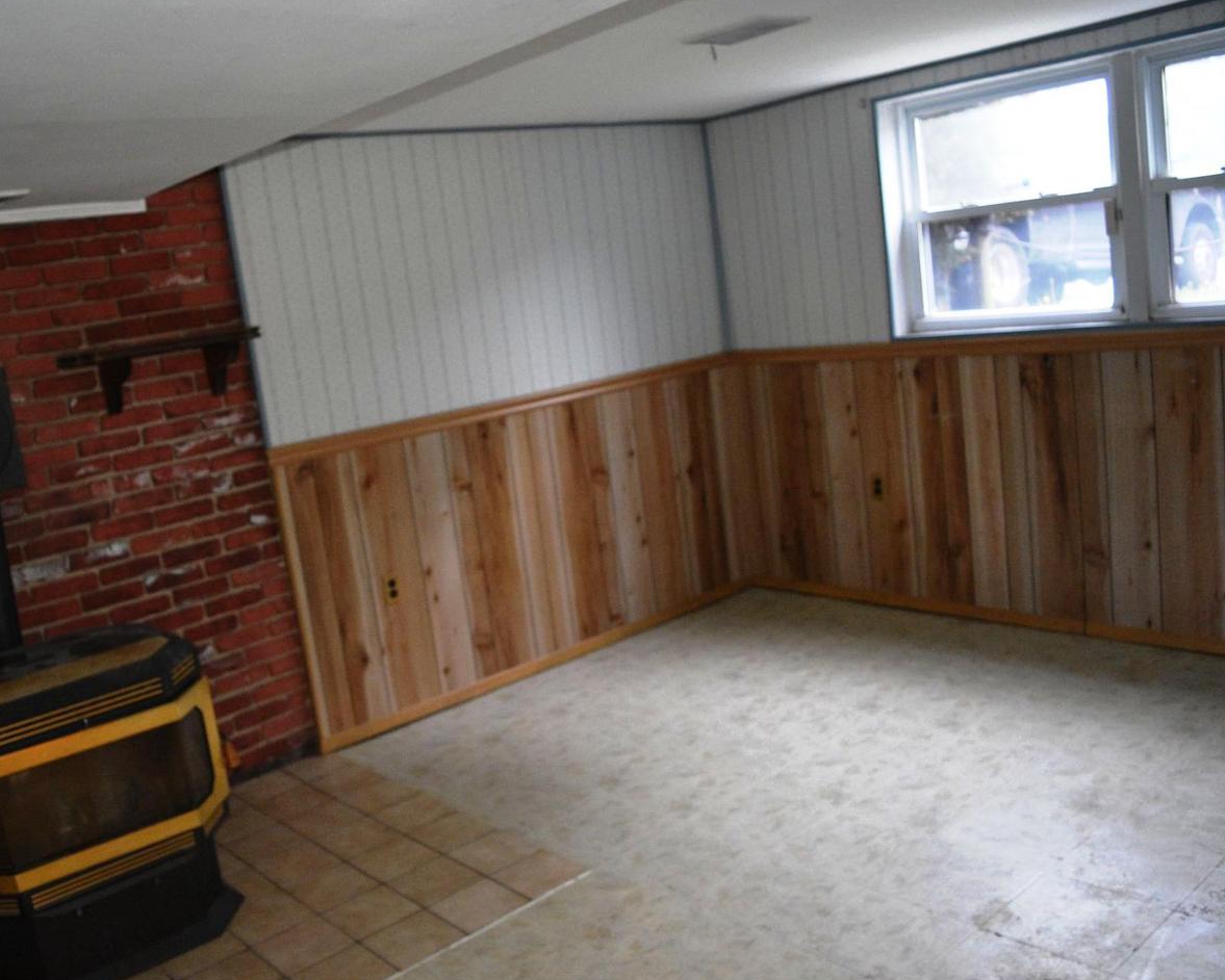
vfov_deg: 47.1
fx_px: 1124
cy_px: 493
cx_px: 500
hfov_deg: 56.8
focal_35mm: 31
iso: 1600
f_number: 3.5
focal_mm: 18
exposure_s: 1/60
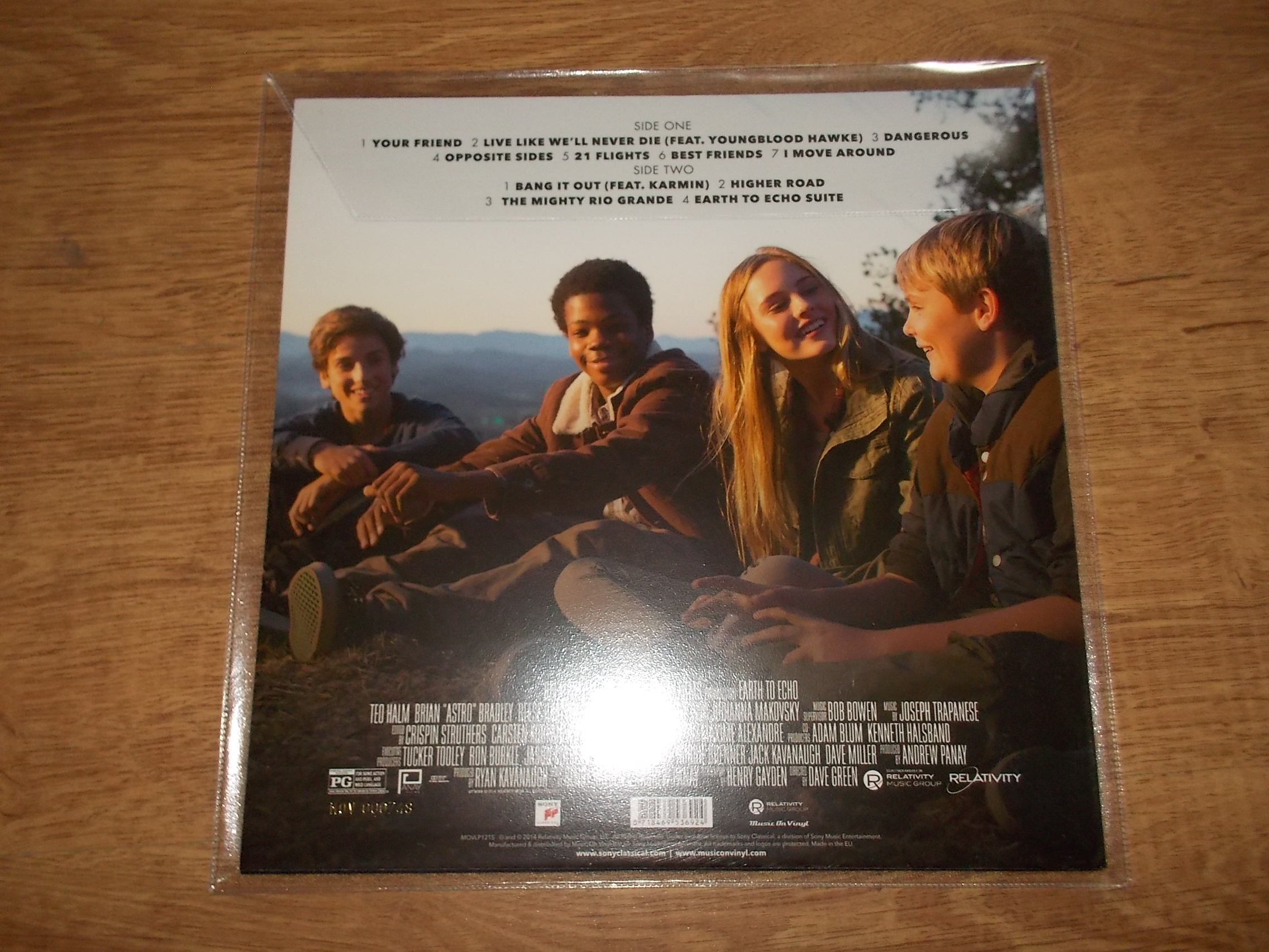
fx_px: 1063
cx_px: 634
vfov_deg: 48.2
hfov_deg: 61.7
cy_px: 476
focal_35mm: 29
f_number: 3.3
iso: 200
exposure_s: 1/30
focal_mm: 4.1
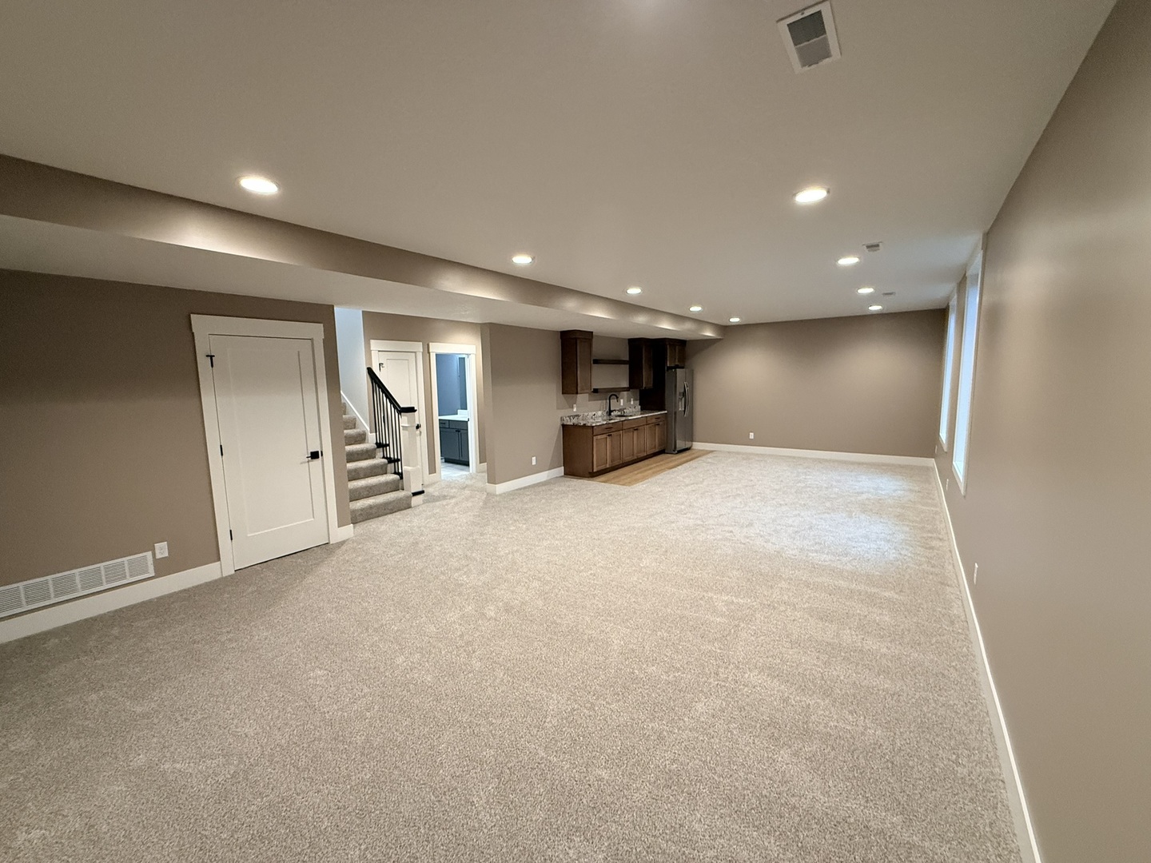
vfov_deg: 85.7
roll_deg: +1.3
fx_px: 466
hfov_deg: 102.1
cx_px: 576
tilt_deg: -6.6
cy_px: 432
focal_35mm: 14
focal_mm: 2.22
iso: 400
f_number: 2.2
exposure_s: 1/60
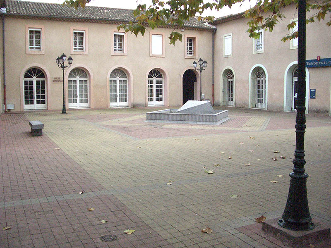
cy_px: 124
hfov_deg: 52.6
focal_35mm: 35
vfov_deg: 40.7
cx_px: 166
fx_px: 335
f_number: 2.6
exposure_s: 1/500
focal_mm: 5.8
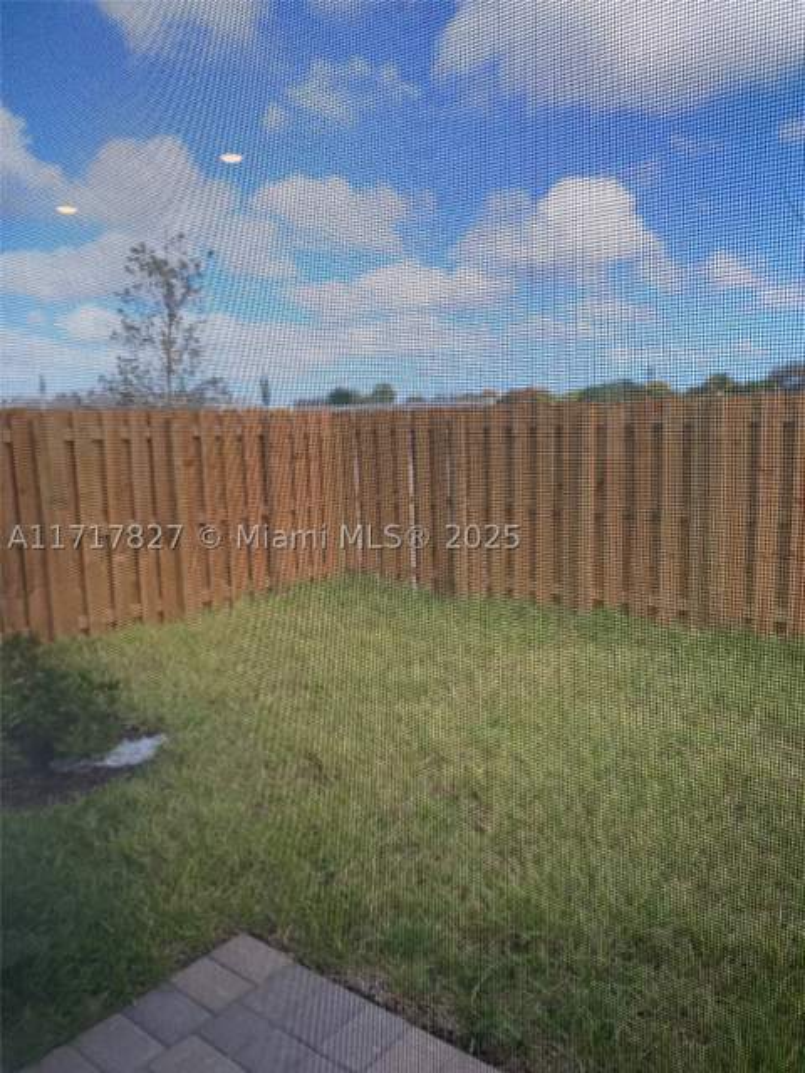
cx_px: 402
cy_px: 536
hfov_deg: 53.1
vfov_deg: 67.3
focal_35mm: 26
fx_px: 806
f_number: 1.8
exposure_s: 1/522
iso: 32
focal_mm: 4.25
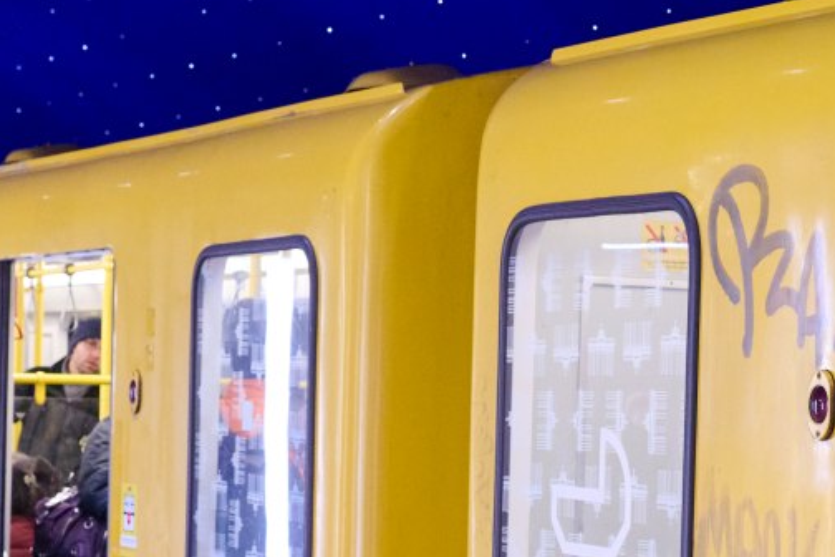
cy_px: 329
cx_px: 664
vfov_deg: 10.2
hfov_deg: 15.1
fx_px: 3131
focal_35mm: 135
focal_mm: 40
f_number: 5
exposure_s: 1/125
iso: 5600
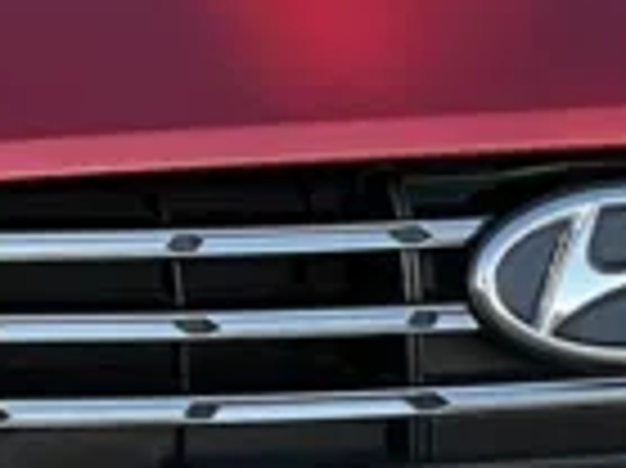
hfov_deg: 3.5
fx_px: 10227
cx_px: -567
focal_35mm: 566
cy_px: -238
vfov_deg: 2.6
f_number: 2.8
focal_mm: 9
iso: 25
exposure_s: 1/121
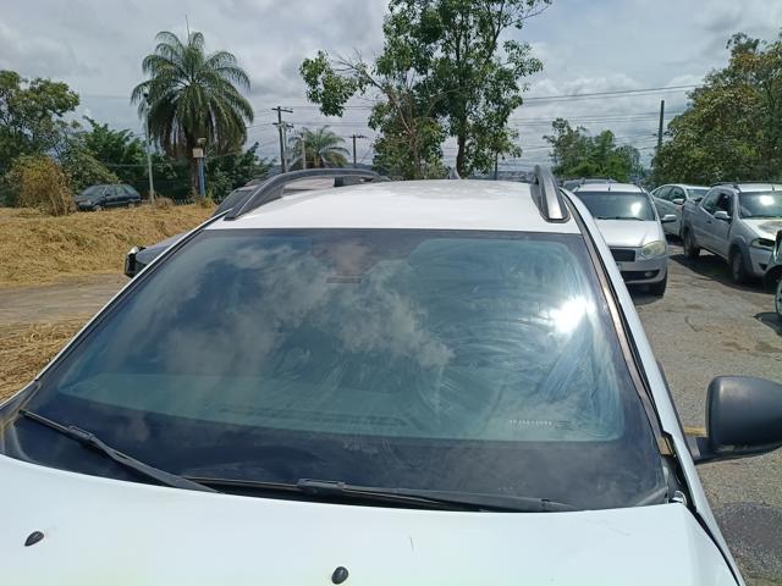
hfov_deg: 67.3
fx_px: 587
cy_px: 293
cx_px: 391
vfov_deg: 53.1
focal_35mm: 26
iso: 155
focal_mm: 4.81
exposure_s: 1/3425
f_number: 1.8
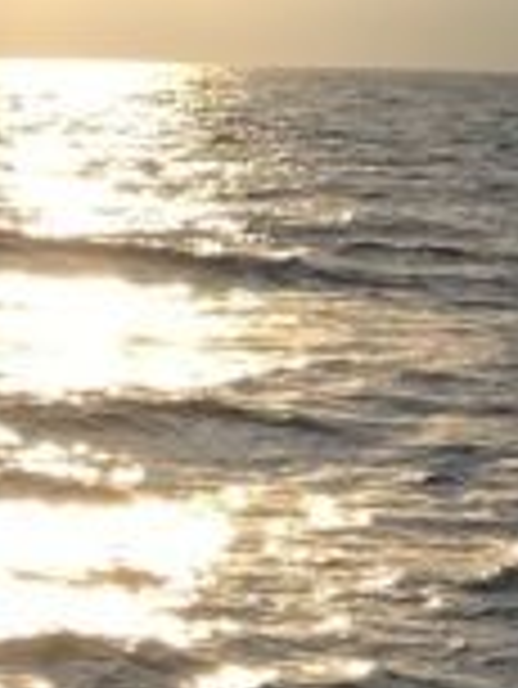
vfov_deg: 11.8
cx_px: -754
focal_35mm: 165
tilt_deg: +4.2
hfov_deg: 8.2
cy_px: -36
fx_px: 3288
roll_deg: -1.7
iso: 20
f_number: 1.8
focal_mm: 3.99
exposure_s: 1/2398
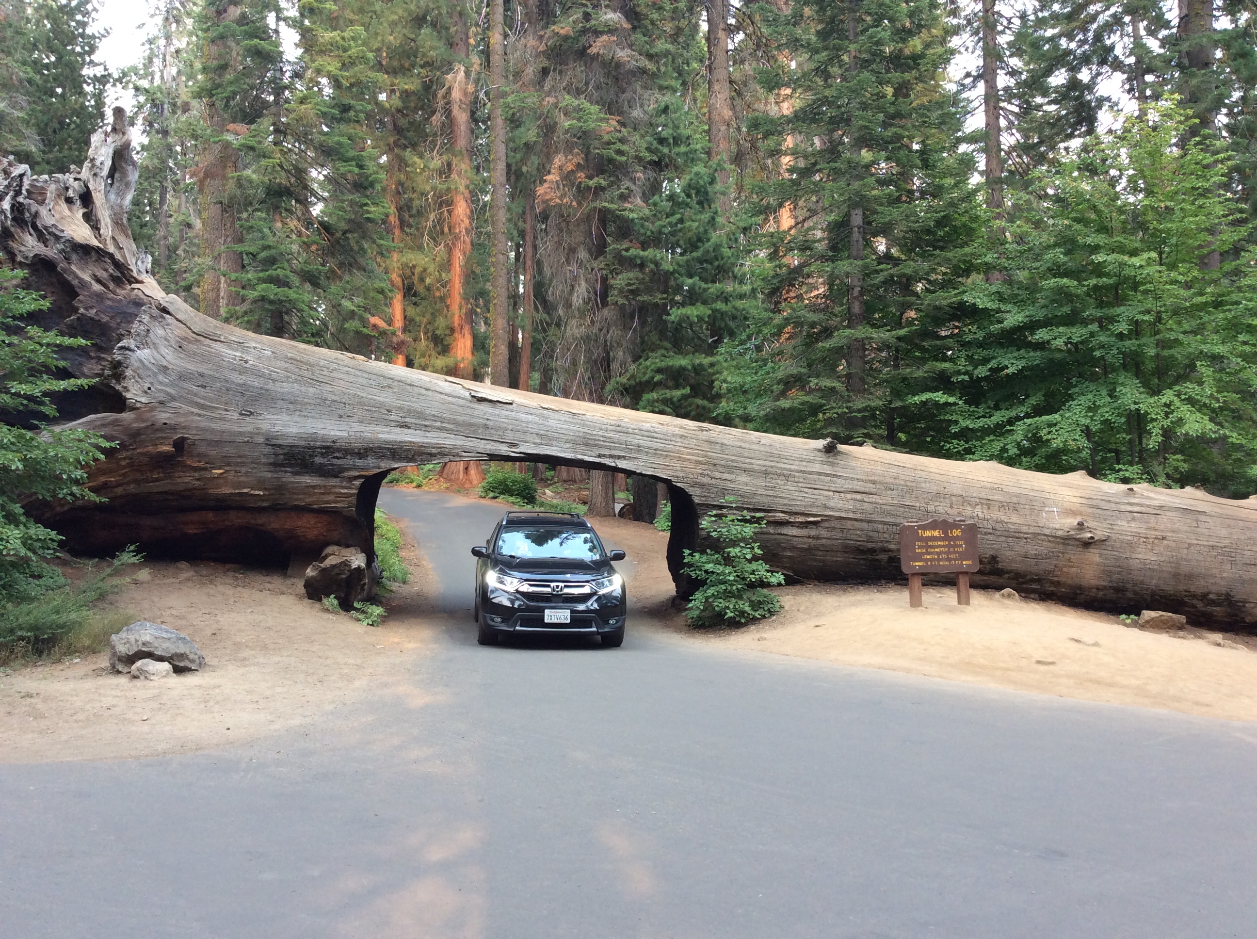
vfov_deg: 44.1
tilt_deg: +3.6
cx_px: 628
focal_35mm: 32
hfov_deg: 56.9
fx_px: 1160
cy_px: 470
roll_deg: +2.3
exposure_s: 1/120
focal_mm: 3.3
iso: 50
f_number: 2.4
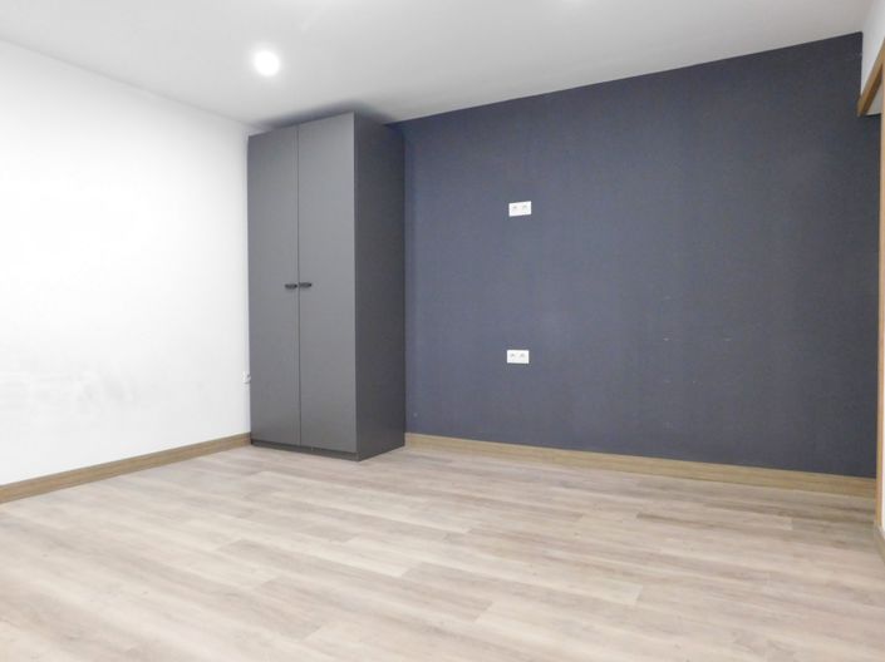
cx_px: 442
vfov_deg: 58.8
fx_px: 588
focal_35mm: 23
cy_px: 331
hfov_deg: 74.0
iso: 400
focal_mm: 4
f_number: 3
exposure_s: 1/8
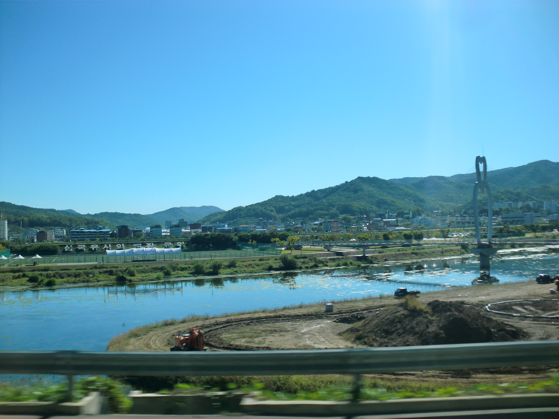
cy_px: 210
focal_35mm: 35
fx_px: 565
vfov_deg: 40.7
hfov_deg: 52.6
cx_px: 280
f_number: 7.8
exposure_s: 1/250
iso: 64
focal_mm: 6.3
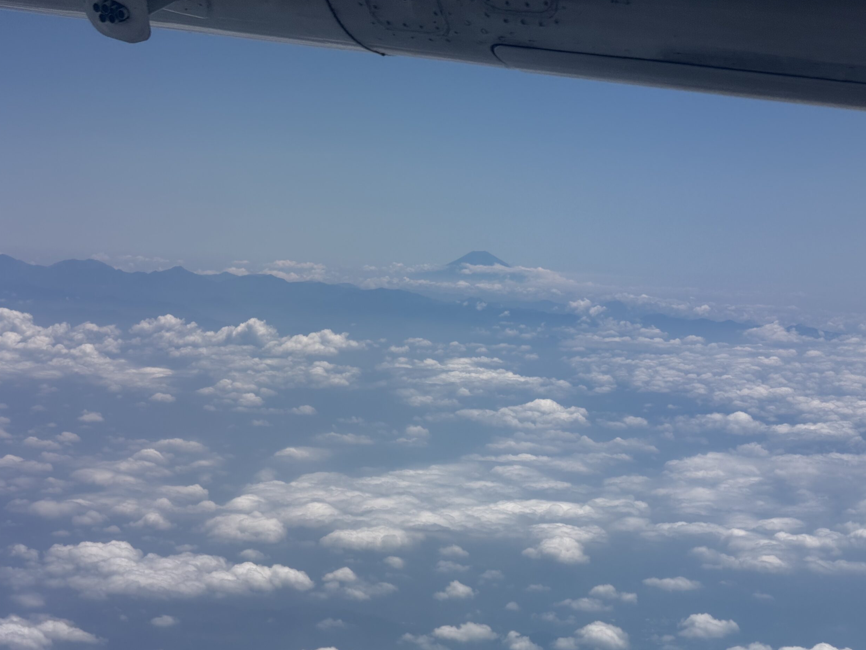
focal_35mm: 124
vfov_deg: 12.0
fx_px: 3102
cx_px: 426
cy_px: 331
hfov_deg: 15.9
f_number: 2.8
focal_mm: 15.66
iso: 40
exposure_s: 1/3344
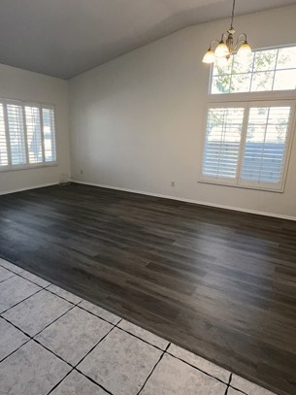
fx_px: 251
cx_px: 140
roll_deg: -2.1
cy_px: 196
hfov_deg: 61.0
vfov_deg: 76.4
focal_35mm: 22
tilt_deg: -14.7
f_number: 2.2
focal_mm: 2.22
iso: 100
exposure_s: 1/90
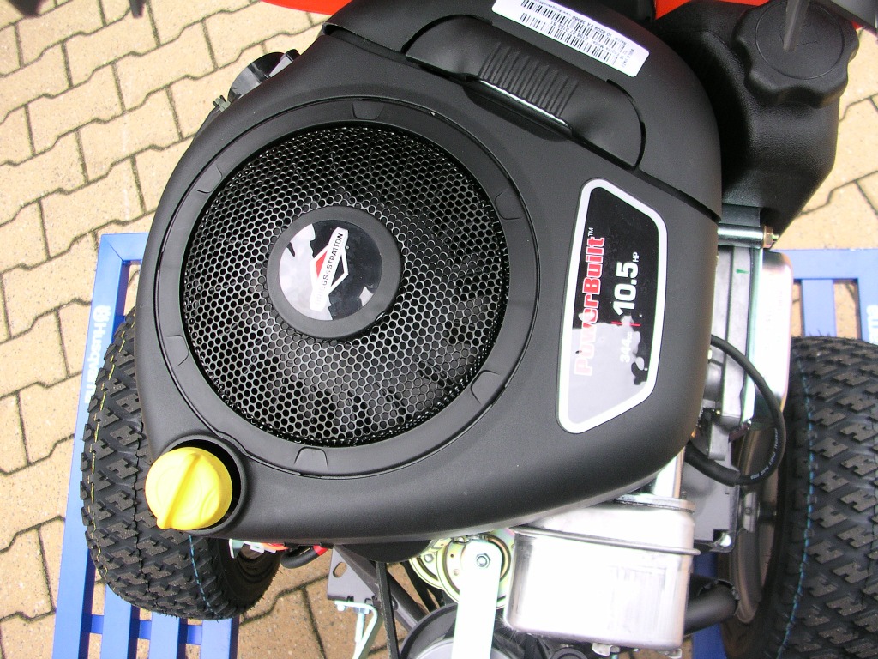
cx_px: 439
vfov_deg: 38.7
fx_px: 938
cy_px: 330
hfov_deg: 50.1
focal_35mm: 37
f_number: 2.7
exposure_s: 1/69
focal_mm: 5.6
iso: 100
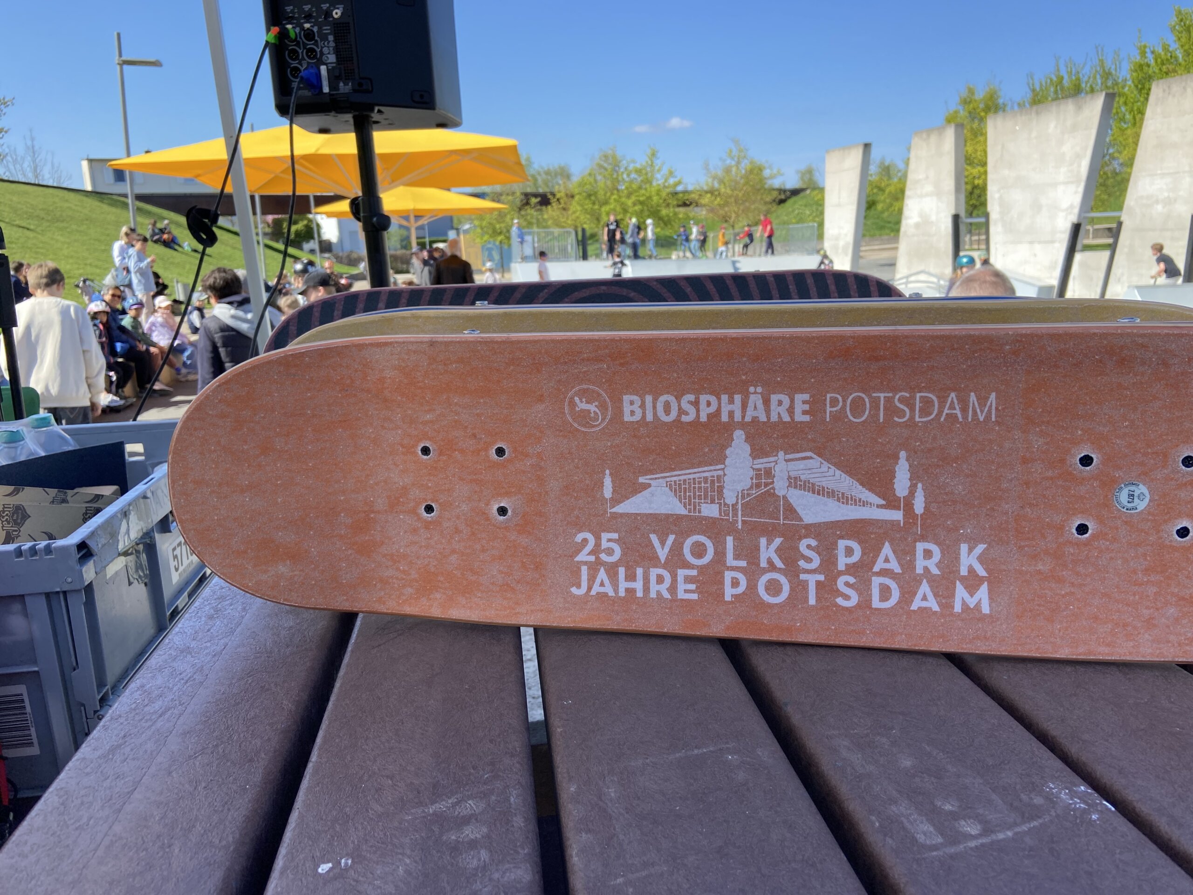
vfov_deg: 53.1
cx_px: 596
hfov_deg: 67.3
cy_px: 448
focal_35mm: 26
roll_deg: +2.5
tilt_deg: -14.2
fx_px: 896
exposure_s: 1/1082
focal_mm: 4.25
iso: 32
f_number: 1.8
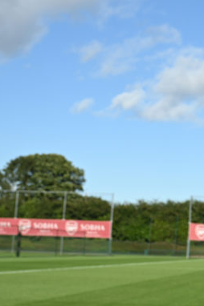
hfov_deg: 12.8
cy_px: 138
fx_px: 869
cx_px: 285
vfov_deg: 20.0
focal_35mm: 102
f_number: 5
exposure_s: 1/500
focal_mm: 38
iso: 64
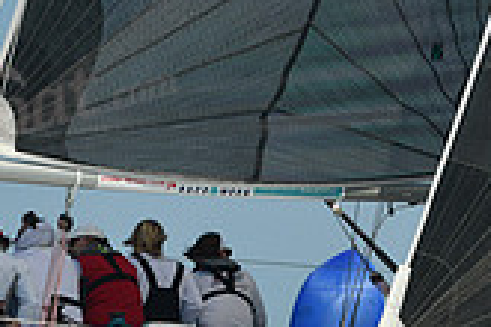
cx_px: 333
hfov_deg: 8.4
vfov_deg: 5.6
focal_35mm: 246
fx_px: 3355
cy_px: 239
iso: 320
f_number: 9
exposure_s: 1/640
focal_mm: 70
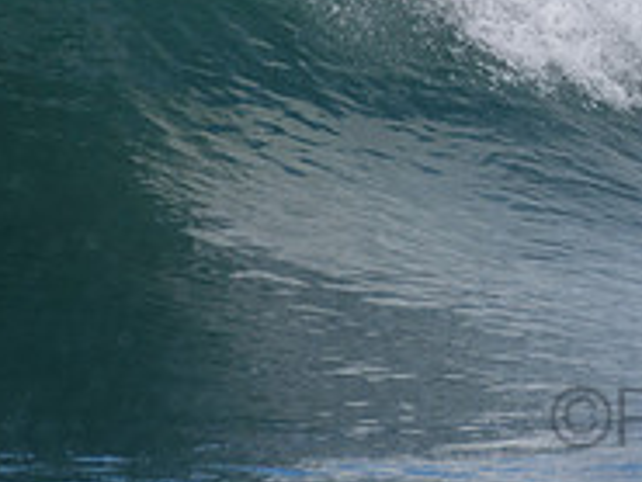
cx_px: 819
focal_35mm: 2261
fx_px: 41960
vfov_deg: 0.7
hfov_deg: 0.9
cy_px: -158
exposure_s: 1/2000
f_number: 5.6
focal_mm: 500
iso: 400
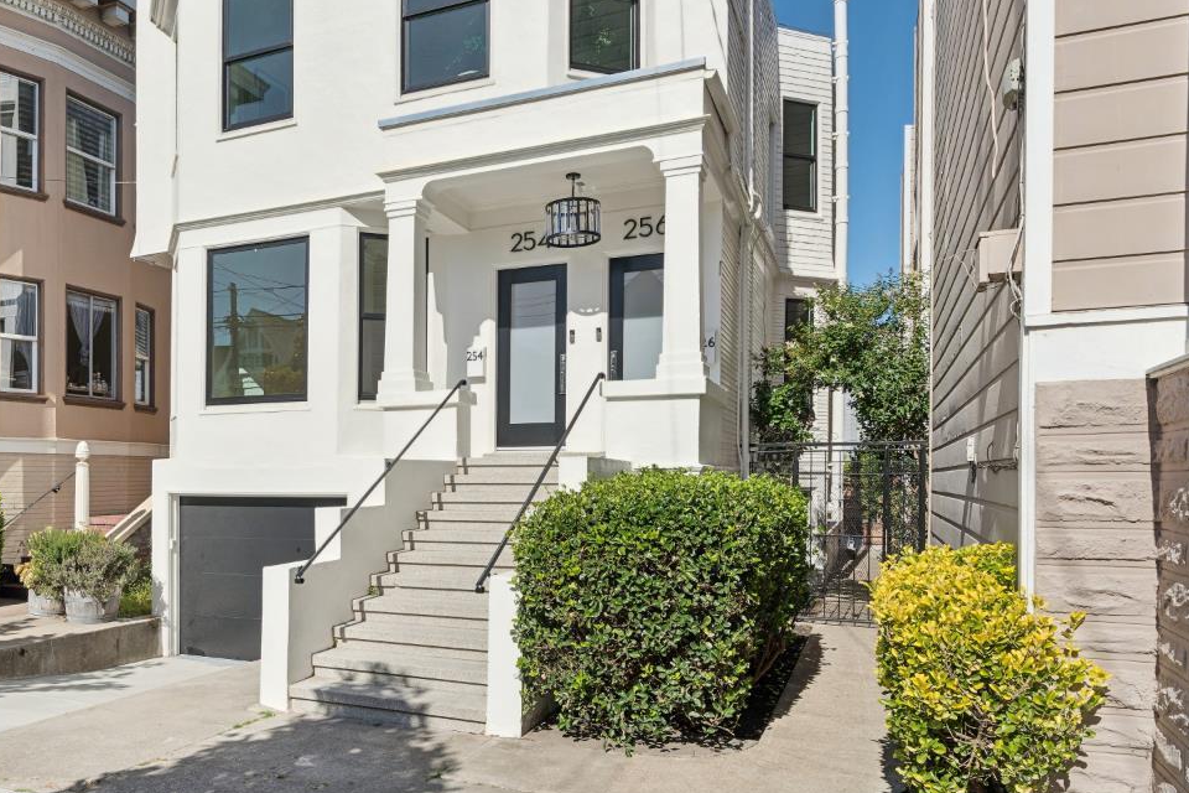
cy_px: 258
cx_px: 420
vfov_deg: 50.3
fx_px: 826
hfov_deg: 69.9
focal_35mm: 25
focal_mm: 16
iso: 400
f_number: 8
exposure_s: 1/400
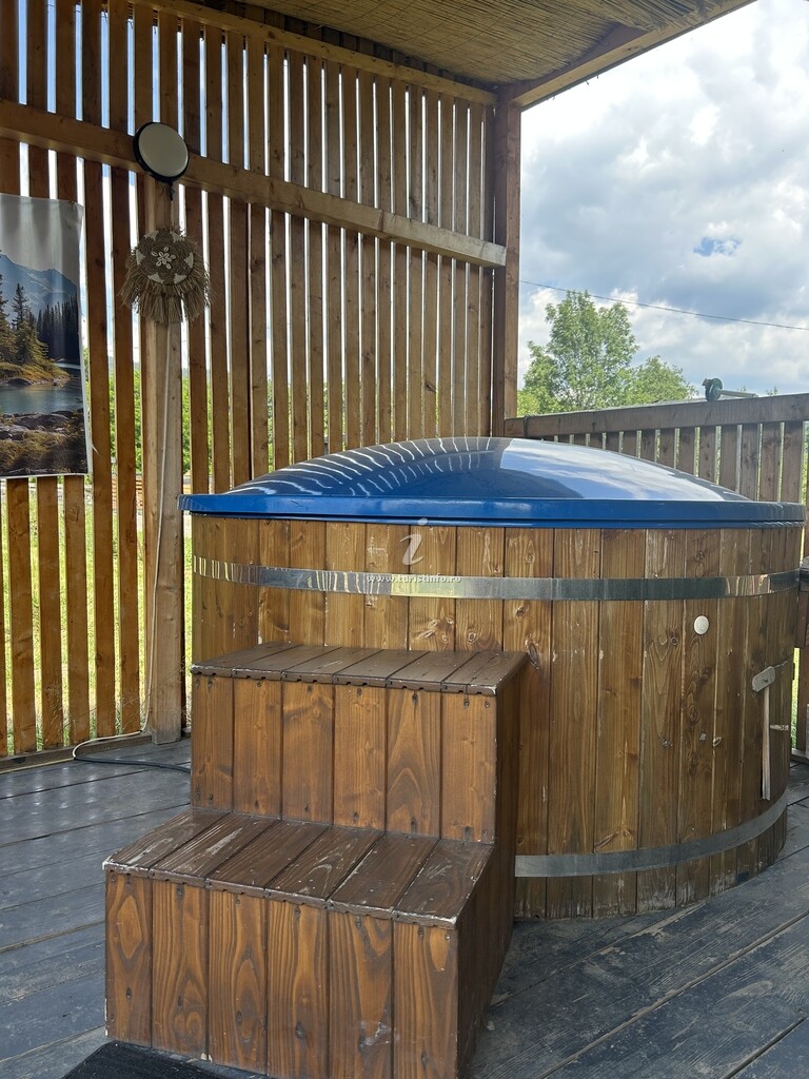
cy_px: 540
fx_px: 810
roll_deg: -0.5
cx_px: 404
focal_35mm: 26
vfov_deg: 67.3
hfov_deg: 53.1
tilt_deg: -3.2
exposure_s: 1/700
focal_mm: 5.7
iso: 50
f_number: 1.5
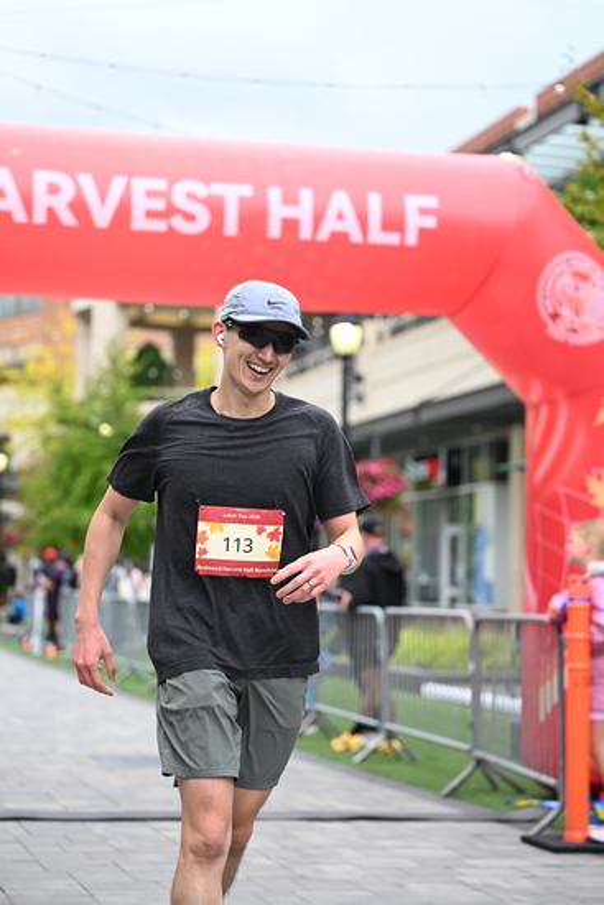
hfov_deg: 17.5
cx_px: 302
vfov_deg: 26.0
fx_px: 1962
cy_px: 452
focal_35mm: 78
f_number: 2.8
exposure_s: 1/1600
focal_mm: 78
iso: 640
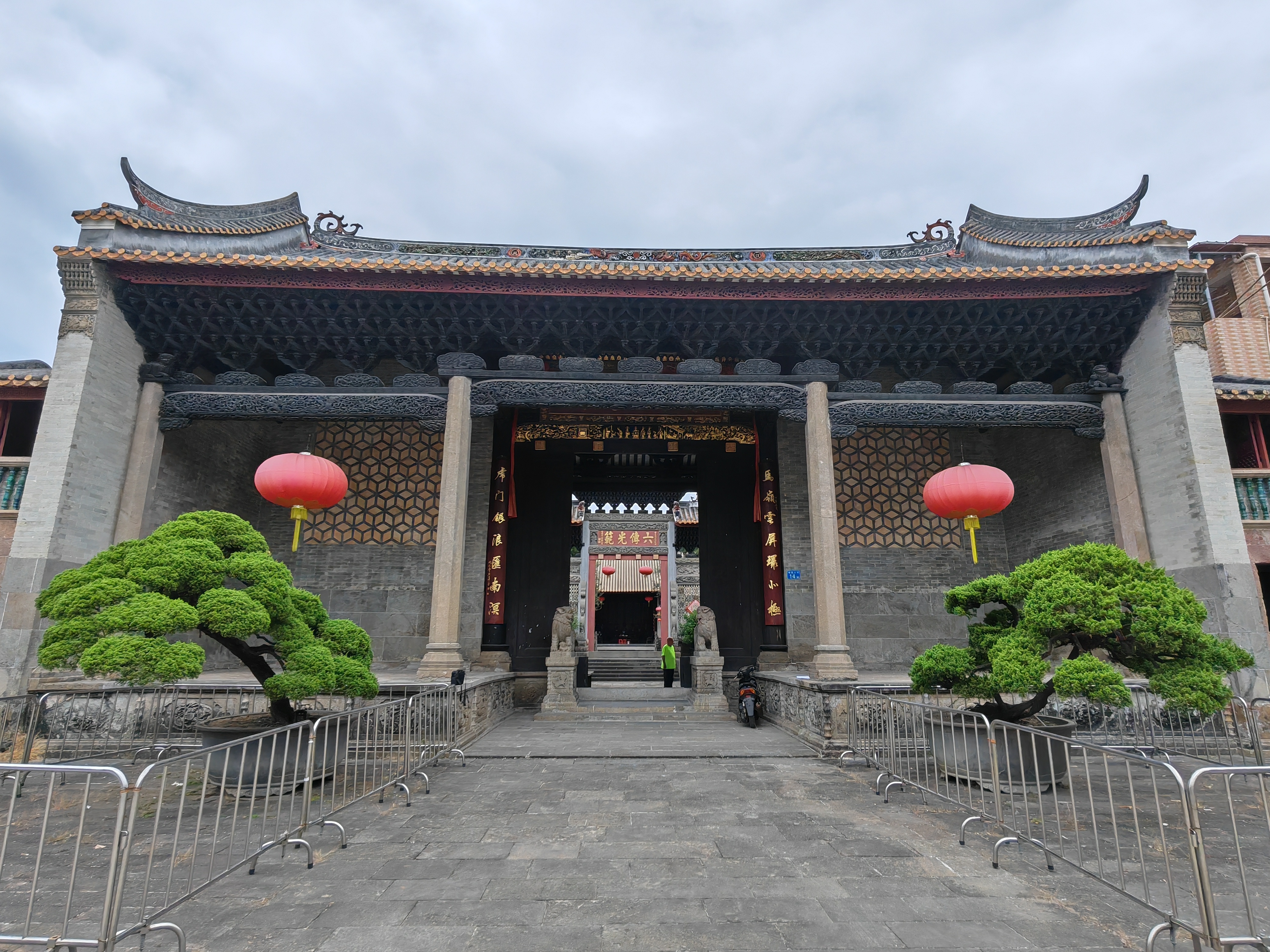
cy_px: 476
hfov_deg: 84.7
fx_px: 697
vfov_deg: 68.7
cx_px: 635
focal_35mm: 19
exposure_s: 1/1100
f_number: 2.2
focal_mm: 1.96
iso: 50
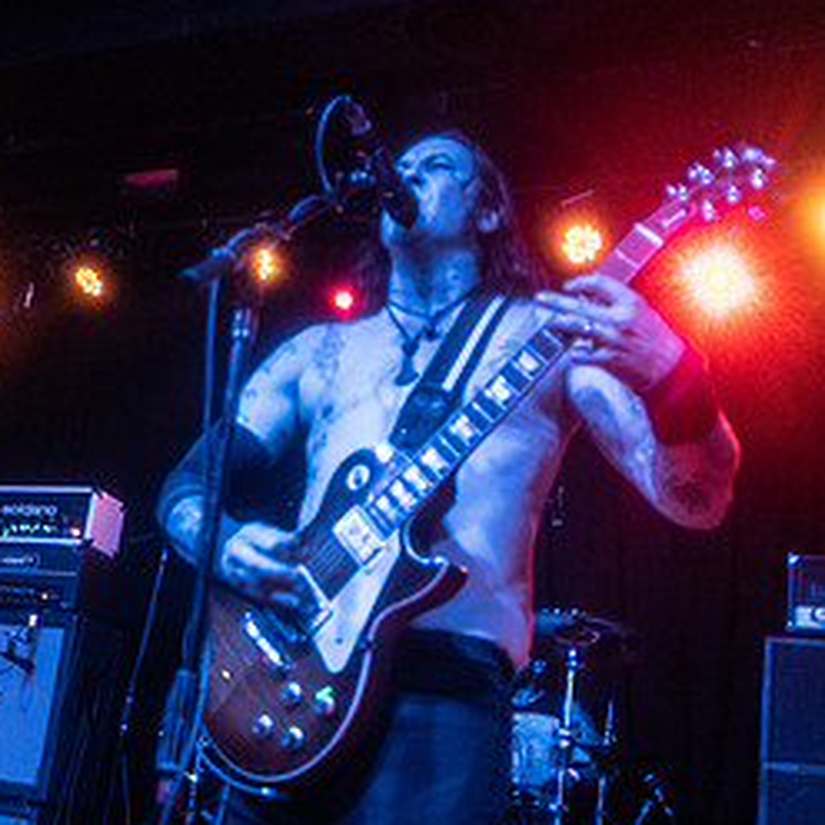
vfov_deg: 36.6
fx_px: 1240
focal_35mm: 46
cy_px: 507
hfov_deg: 36.1
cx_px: 219
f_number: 3.2
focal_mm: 20
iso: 3200
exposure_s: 1/200
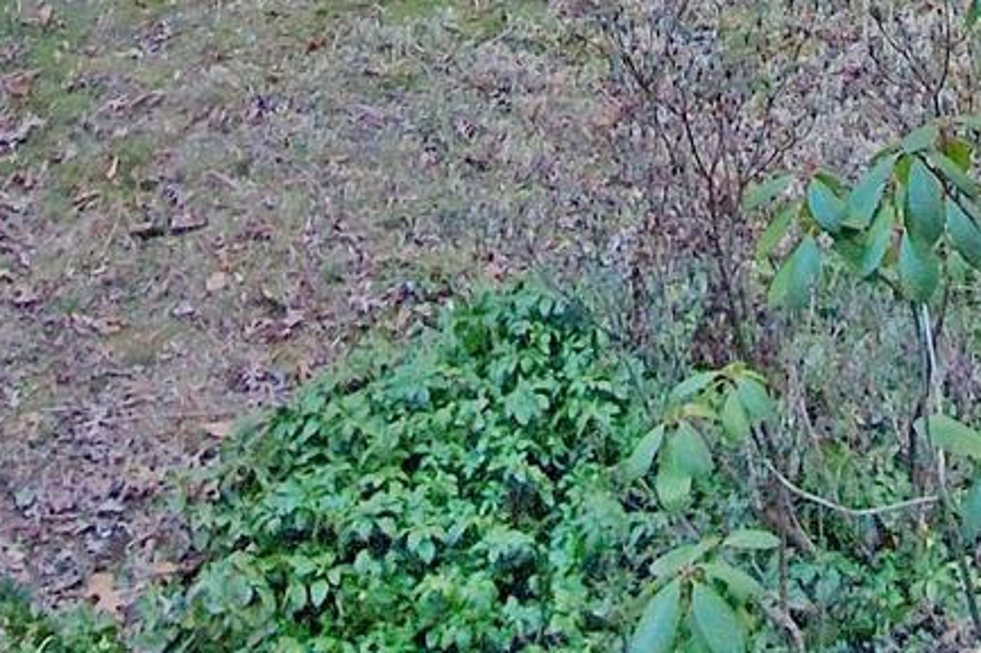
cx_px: 802
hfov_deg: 30.6
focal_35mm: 64
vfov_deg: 13.4
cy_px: -1034
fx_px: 1743
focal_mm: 1.8
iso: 80
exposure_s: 1/119
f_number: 2.2
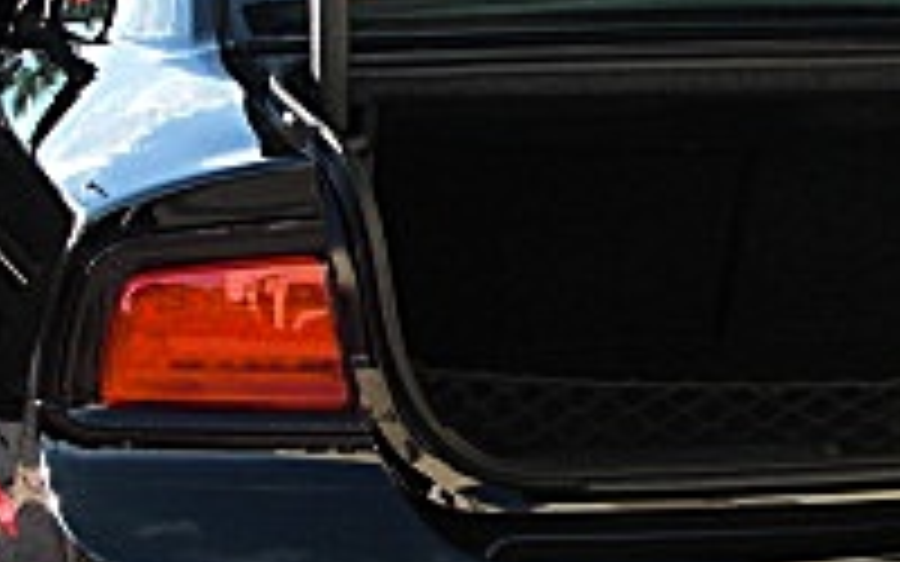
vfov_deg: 10.7
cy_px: 202
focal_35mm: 122
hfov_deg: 17.0
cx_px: 666
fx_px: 2992
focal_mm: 6.3
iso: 50
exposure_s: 1/160
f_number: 2.8
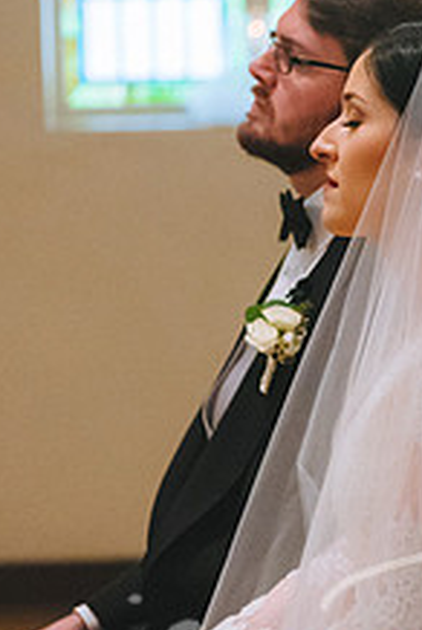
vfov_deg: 7.4
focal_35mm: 279
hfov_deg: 4.9
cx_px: 607
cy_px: 331
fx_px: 4890
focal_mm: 105
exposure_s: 1/800
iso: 4000
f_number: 2.8
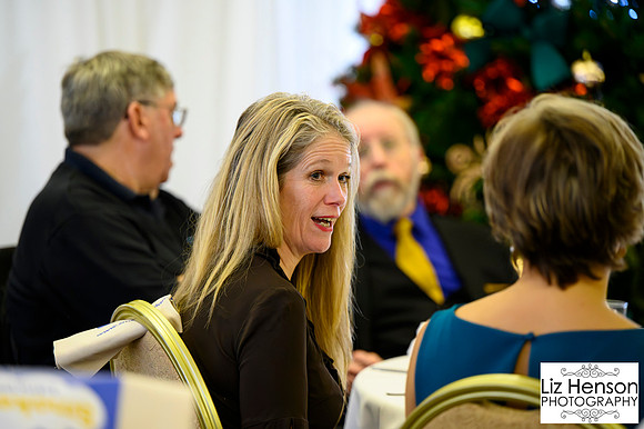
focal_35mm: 140
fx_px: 2503
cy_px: 214
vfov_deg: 9.8
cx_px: 322
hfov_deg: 14.7
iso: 8000
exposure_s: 1/200
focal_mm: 140
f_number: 2.8
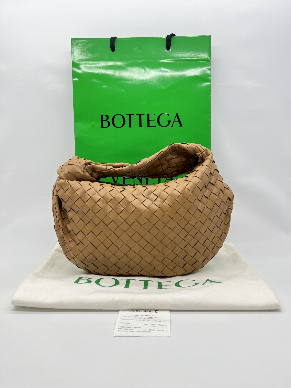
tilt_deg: -6.2
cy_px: 194
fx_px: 291
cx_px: 146
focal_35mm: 26
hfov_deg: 53.1
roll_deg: +0.7
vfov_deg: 67.3
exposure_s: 1/100
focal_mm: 5.7
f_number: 1.5
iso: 40
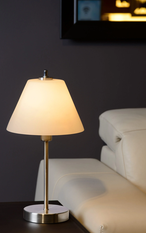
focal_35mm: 129
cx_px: 71
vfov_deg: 16.2
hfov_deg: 10.2
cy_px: 122
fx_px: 821
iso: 100
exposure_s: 1/8
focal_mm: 120
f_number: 8
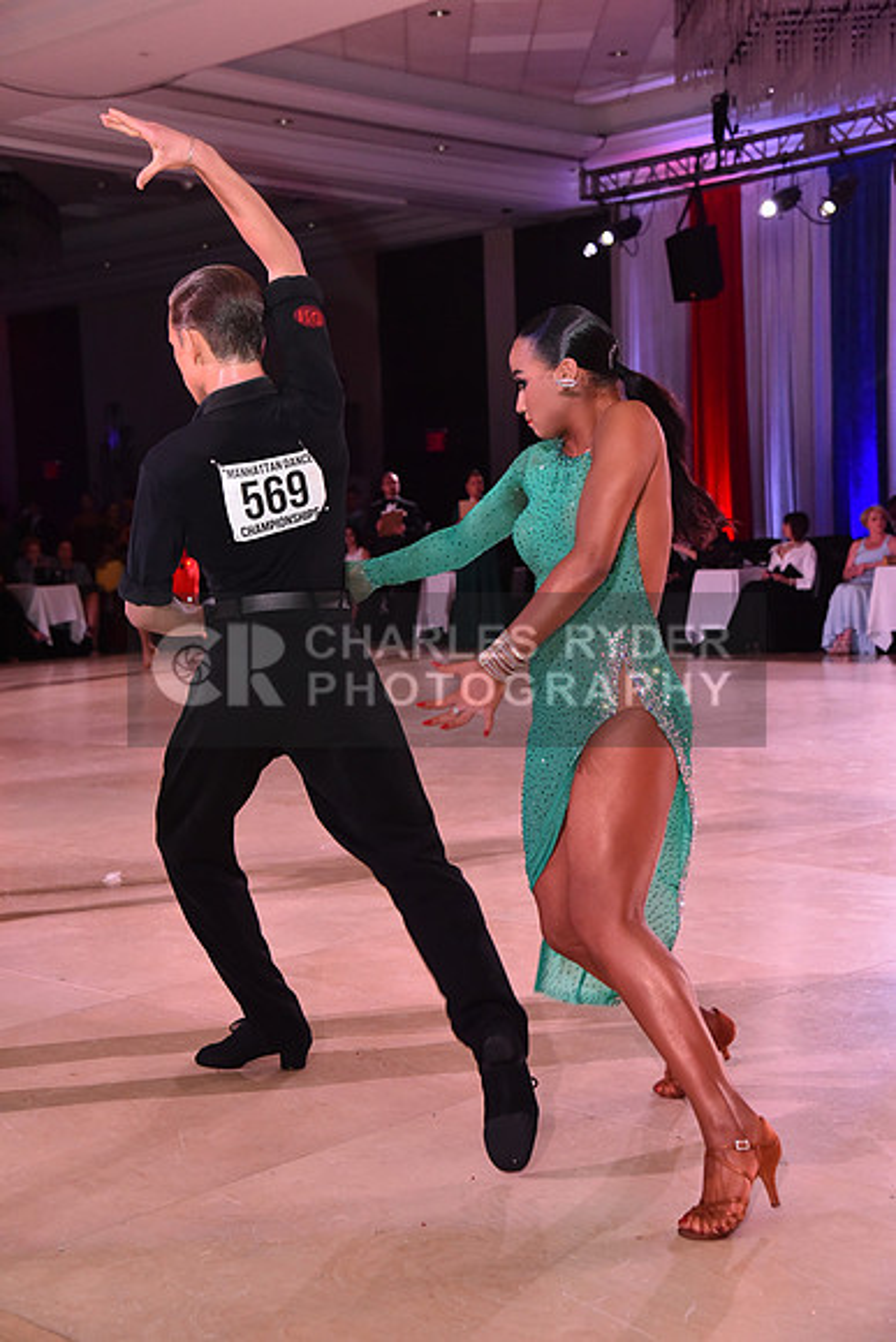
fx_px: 1940
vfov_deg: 38.2
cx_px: 448
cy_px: 671
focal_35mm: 52
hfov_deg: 26.0
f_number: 5.6
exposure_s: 1/320
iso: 2500
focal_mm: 52
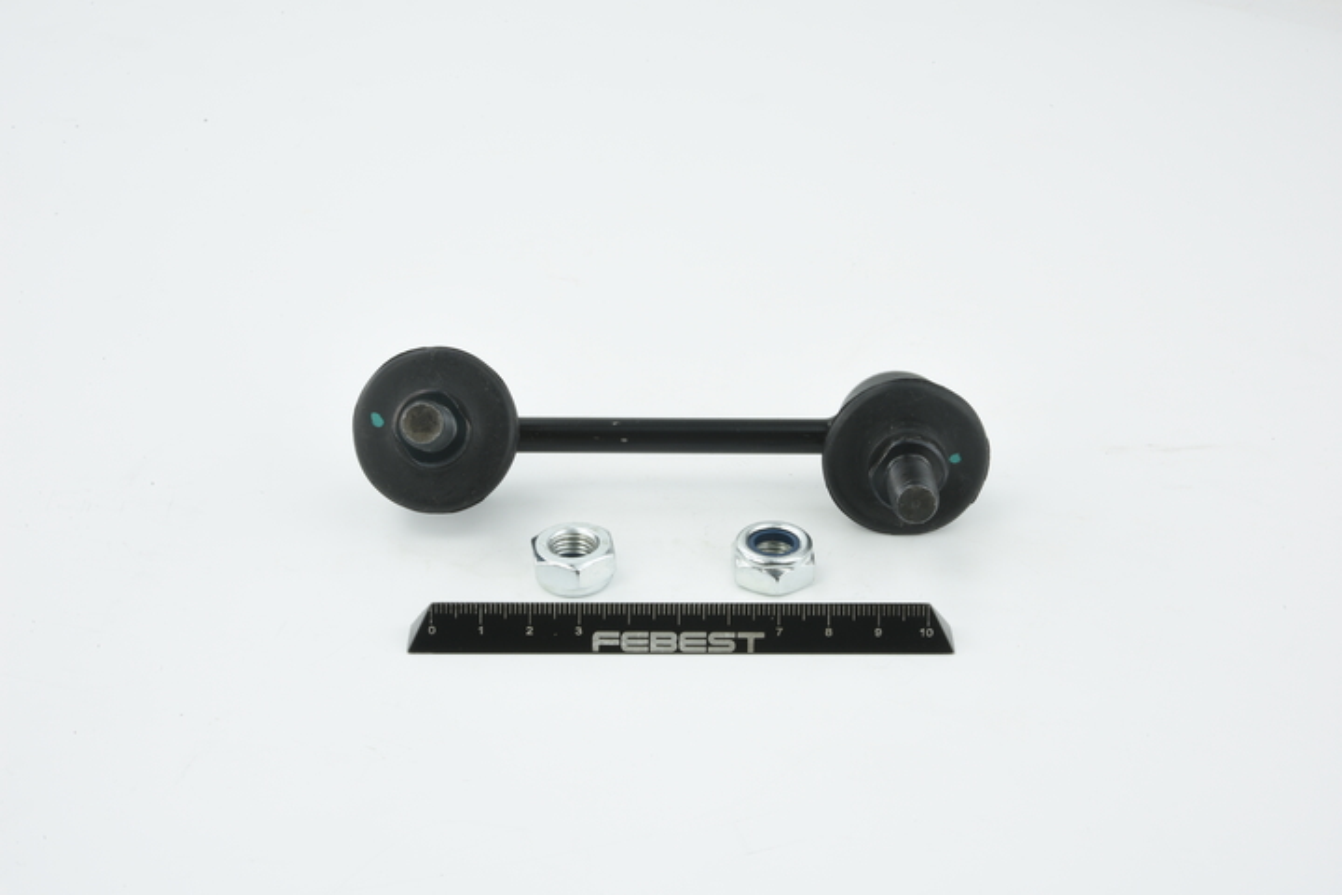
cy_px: 448
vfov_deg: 22.6
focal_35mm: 60
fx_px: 2236
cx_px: 671
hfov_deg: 33.4
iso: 64
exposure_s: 1/2.5
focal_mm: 60
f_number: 32
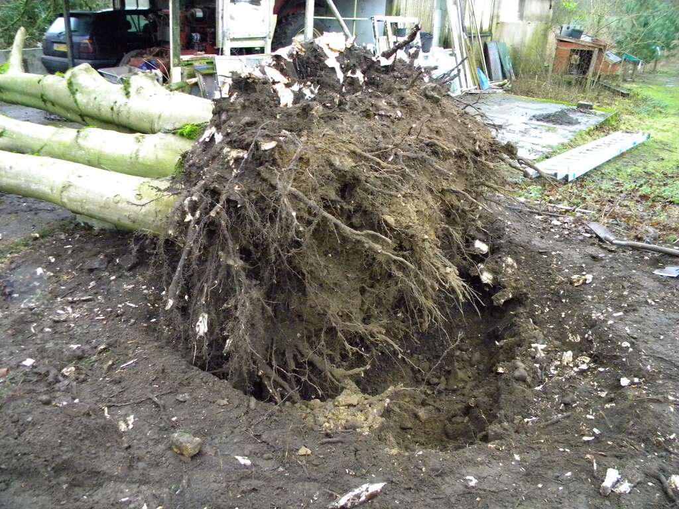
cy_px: 254
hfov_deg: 63.4
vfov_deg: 49.7
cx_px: 340
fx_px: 549
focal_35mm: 28
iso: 800
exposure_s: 1/59.5
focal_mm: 5
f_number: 3.5
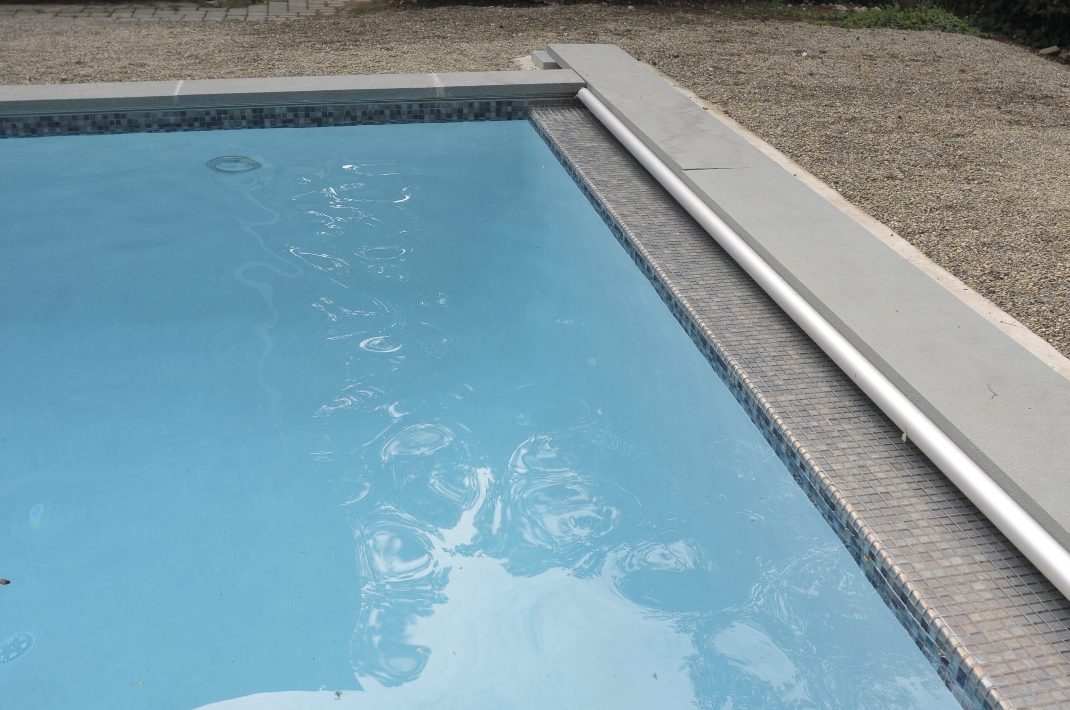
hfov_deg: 53.2
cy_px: 355
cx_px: 535
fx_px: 1069
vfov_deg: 36.8
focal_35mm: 36
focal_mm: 24
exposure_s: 1/200
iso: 200
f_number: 7.1
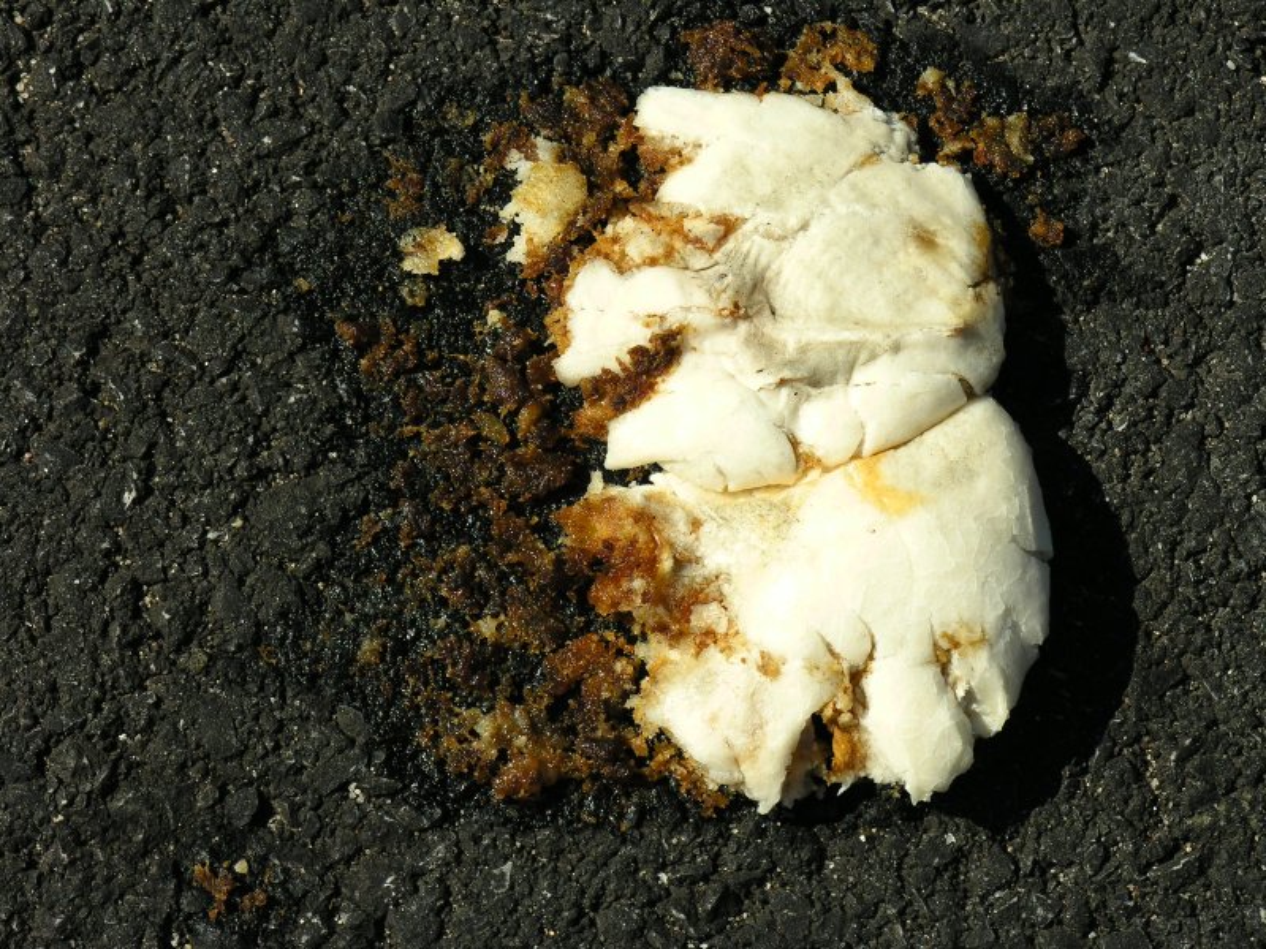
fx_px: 6400
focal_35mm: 175
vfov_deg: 8.5
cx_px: 633
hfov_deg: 11.3
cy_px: 474
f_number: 7.1
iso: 50
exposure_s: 1/260
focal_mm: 44.5
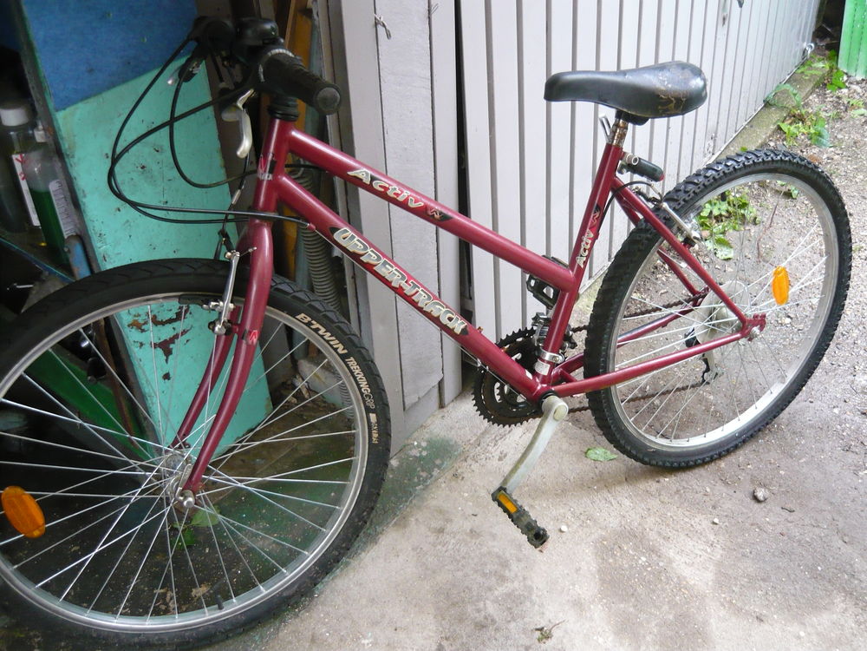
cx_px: 434
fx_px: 827
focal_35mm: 33
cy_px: 326
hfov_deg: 55.4
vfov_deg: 42.9
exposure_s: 1/30
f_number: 2.8
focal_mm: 5.5
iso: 320
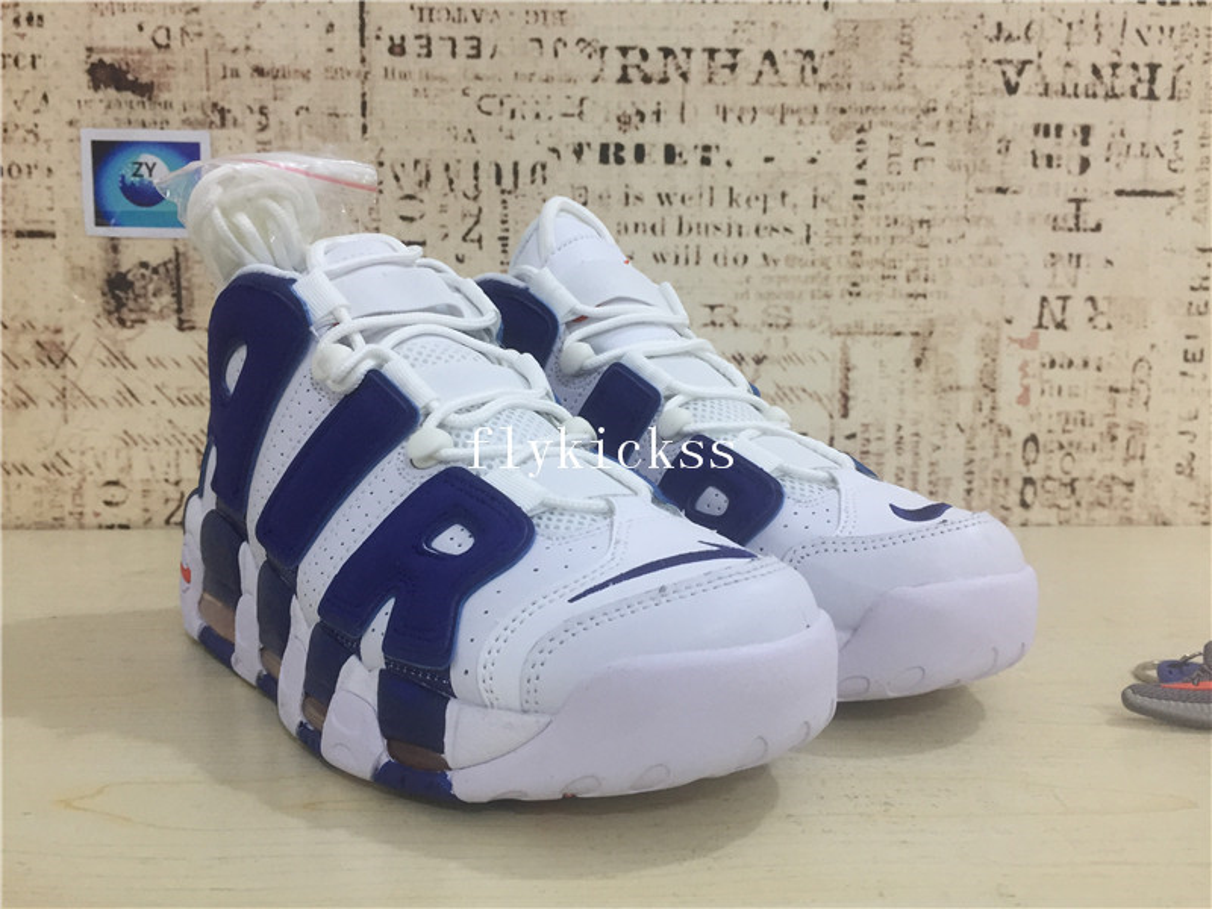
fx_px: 1015
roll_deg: -1.9
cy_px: 454
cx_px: 606
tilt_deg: -6.7
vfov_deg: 48.2
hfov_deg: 61.7
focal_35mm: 29
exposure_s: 1/33
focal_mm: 4.15
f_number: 2.2
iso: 125
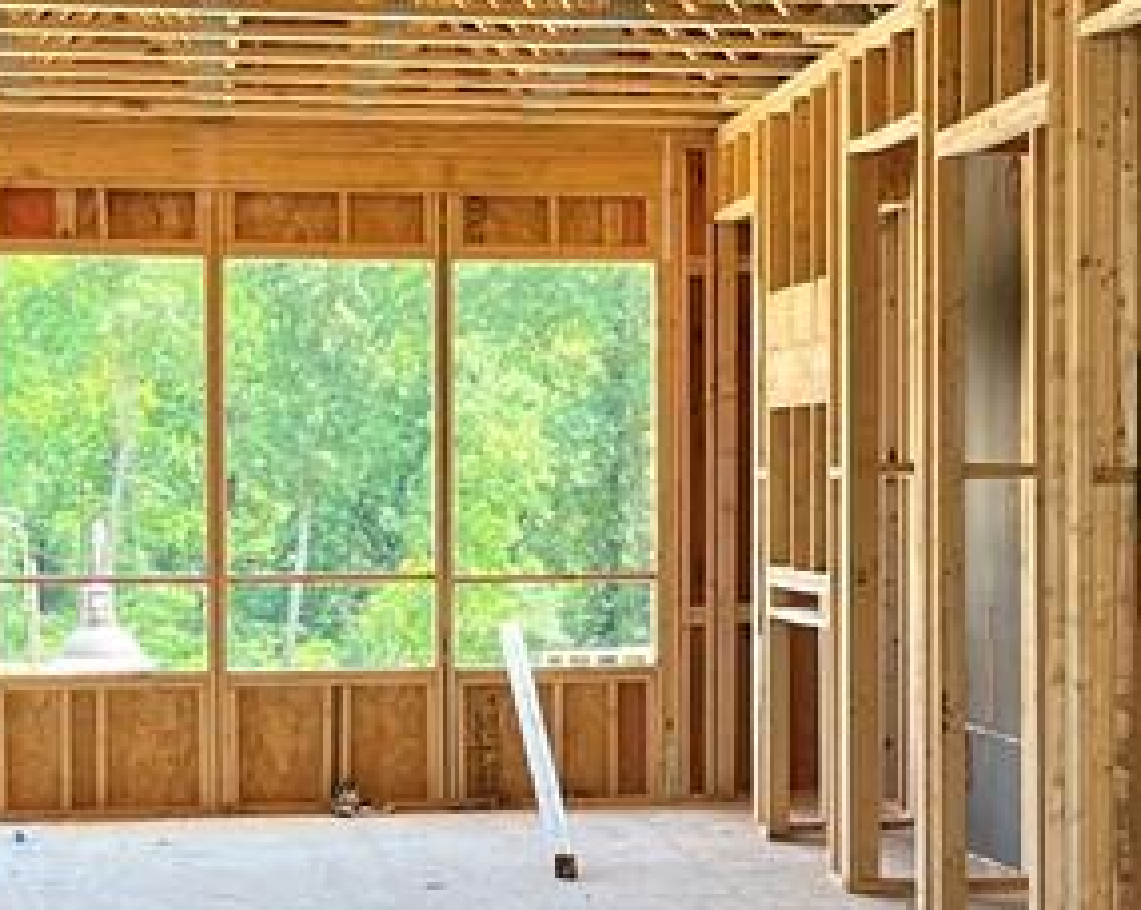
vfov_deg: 16.8
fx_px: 3069
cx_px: 778
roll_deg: +0.3
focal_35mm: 91
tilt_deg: -1.9
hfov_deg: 21.0
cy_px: 607
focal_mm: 5.1
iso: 64
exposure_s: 1/122
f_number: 1.6
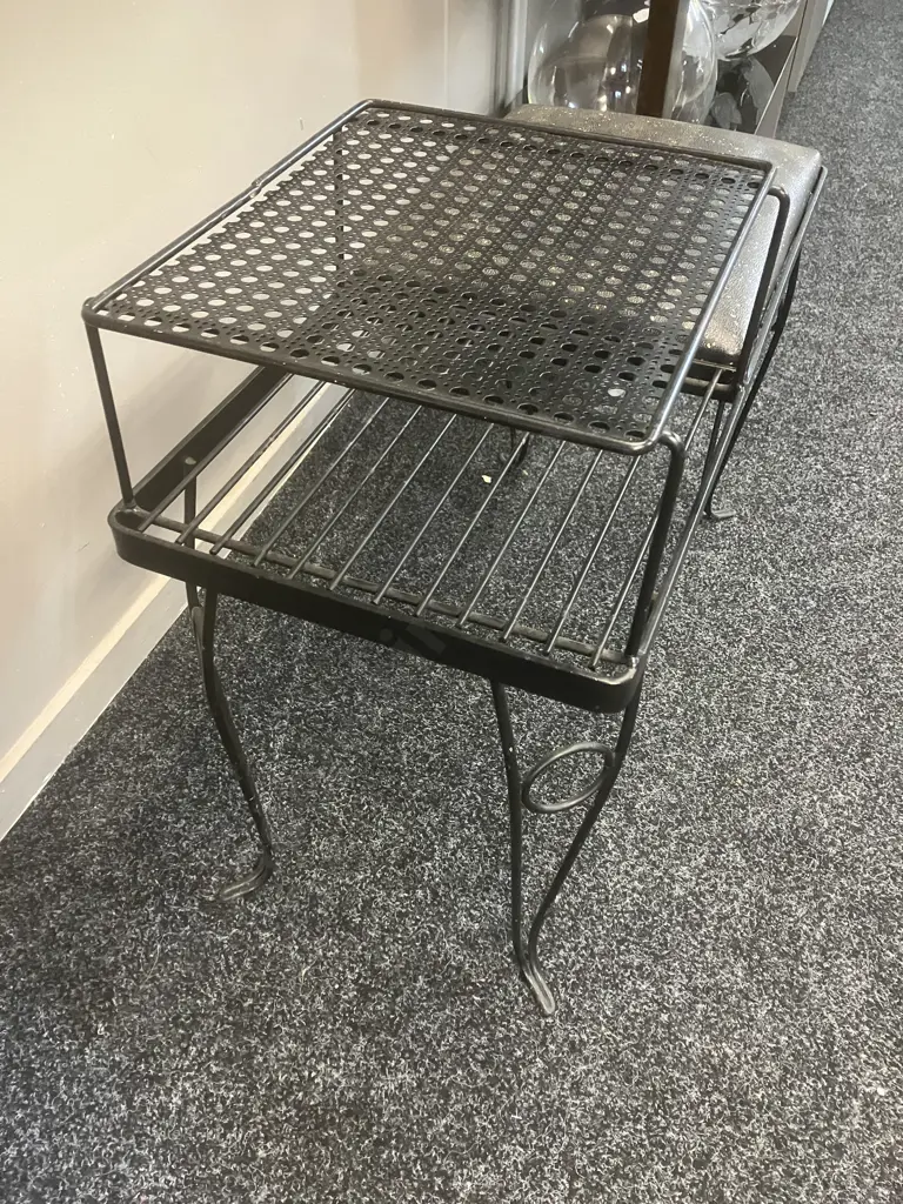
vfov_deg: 63.4
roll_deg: -2.0
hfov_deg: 49.7
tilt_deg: -44.0
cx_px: 452
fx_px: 974
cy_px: 602
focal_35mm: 28
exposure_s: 1/25
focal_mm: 3.99
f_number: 1.8
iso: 400
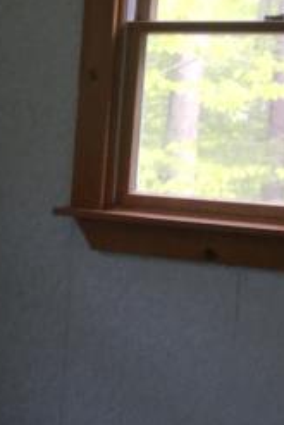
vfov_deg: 16.3
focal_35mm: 125
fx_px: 1477
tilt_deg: -8.7
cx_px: -274
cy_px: 322
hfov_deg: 10.2
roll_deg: -1.8
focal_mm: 4.15
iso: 32
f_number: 2.2
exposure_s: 1/37
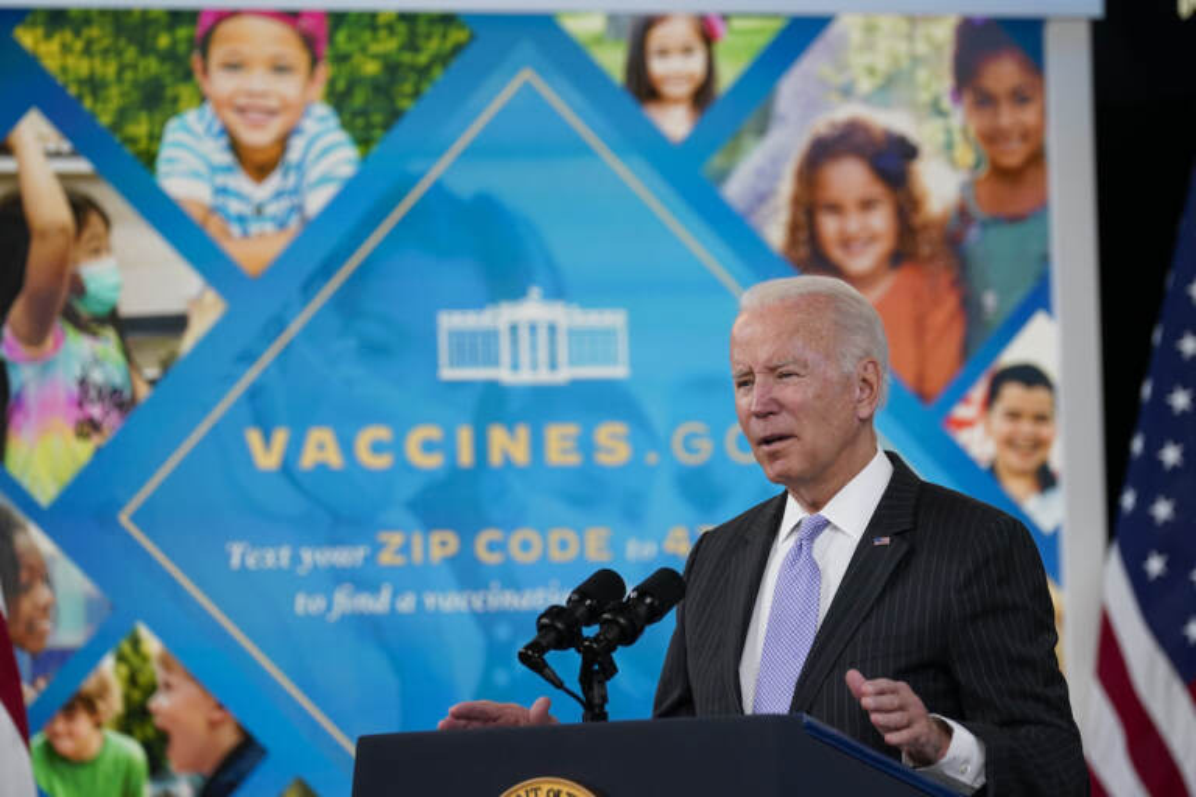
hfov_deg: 8.9
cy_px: 398
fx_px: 7674
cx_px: 598
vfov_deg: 5.9
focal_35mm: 231
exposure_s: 1/320
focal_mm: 231
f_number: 4.5
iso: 2500
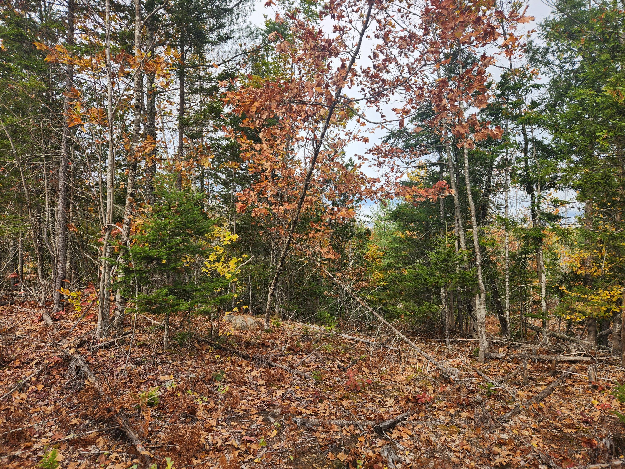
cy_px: 234
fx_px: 415
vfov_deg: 58.9
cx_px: 312
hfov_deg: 73.9
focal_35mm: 23
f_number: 1.8
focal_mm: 5.4
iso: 20
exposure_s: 1/601
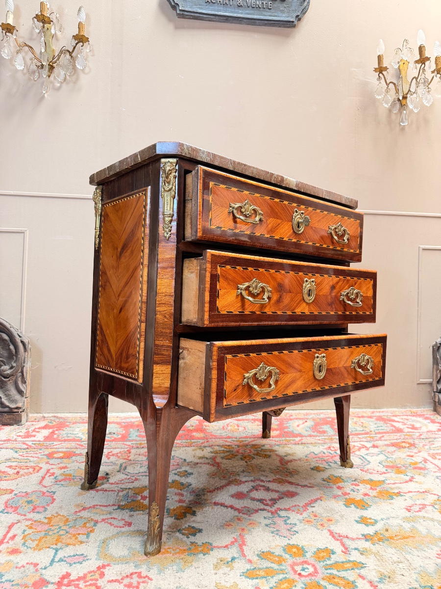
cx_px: 220
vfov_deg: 71.6
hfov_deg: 56.8
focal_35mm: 24
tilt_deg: +0.4
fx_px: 408
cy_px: 294
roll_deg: -0.5
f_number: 1.78
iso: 320
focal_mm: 6.76
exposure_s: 1/60
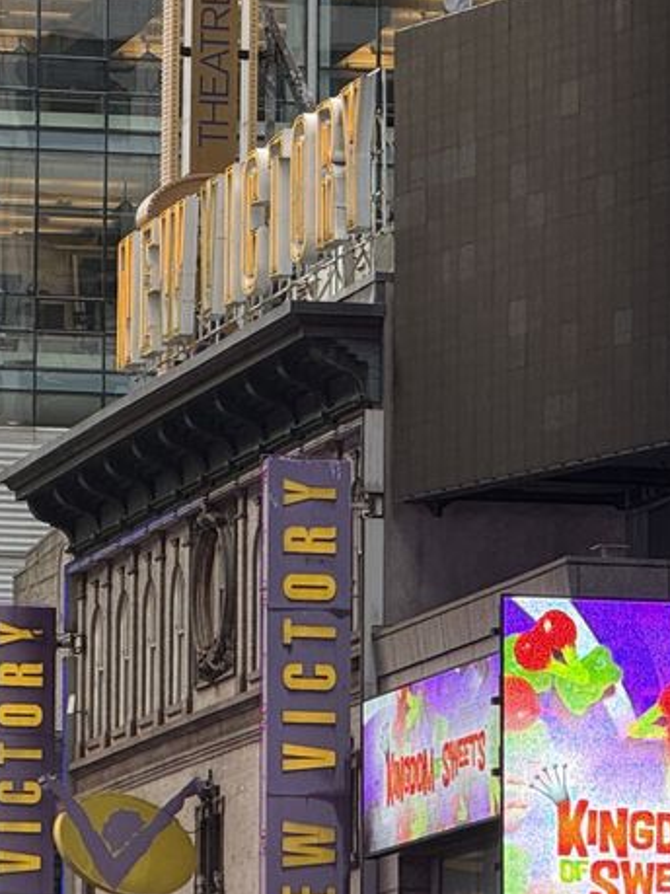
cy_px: 88
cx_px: 181
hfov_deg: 4.7
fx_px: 8107
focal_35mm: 314
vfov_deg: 6.3
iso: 64
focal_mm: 15.66
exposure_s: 1/199
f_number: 2.8
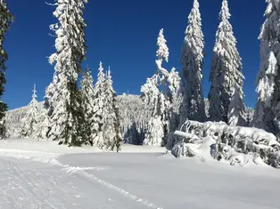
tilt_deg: +6.5
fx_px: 299
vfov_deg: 38.6
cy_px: 111
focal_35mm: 37
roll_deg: +0.5
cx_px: 120
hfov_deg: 50.0
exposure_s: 1/4808
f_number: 2.2
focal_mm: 4.15
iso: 25
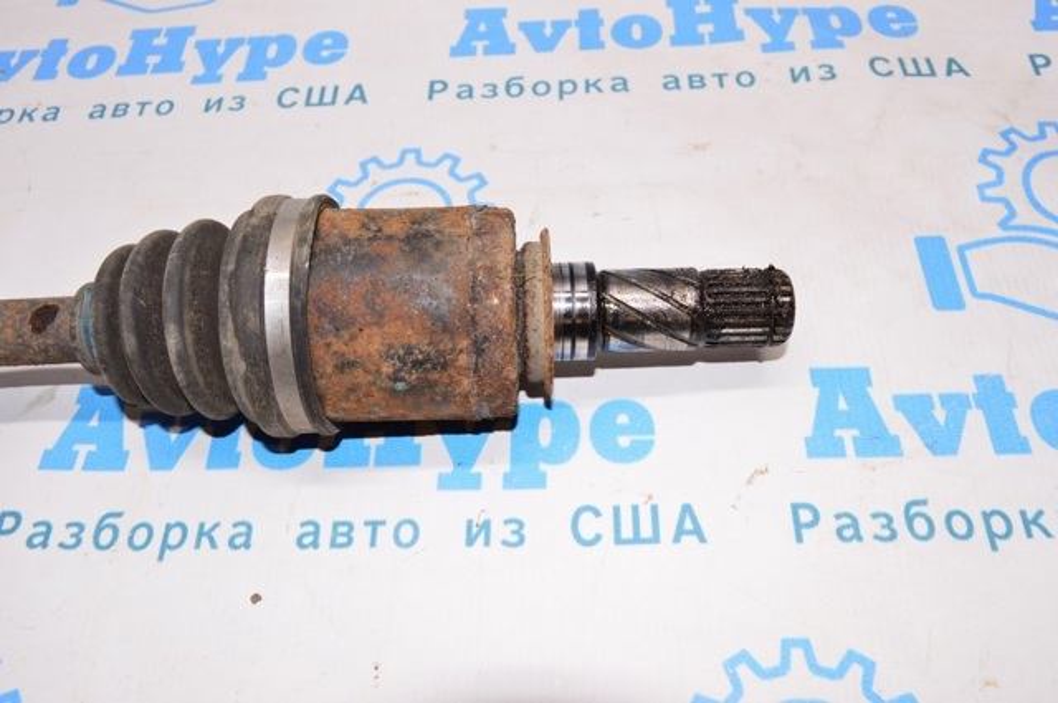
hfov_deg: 62.0
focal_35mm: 30
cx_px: 529
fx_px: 881
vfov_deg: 43.5
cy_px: 352
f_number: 8
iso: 1600
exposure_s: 1/80
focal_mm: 20
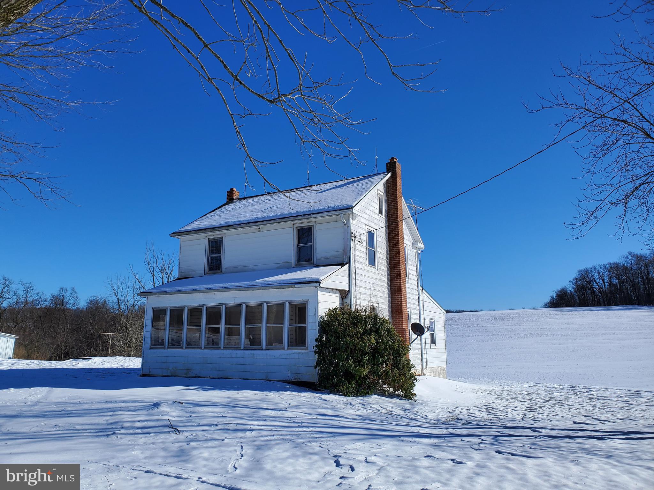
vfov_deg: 53.1
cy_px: 245
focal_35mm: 26
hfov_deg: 67.3
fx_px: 491
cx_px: 327
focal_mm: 4.3
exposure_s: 1/3248
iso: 50
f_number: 2.4
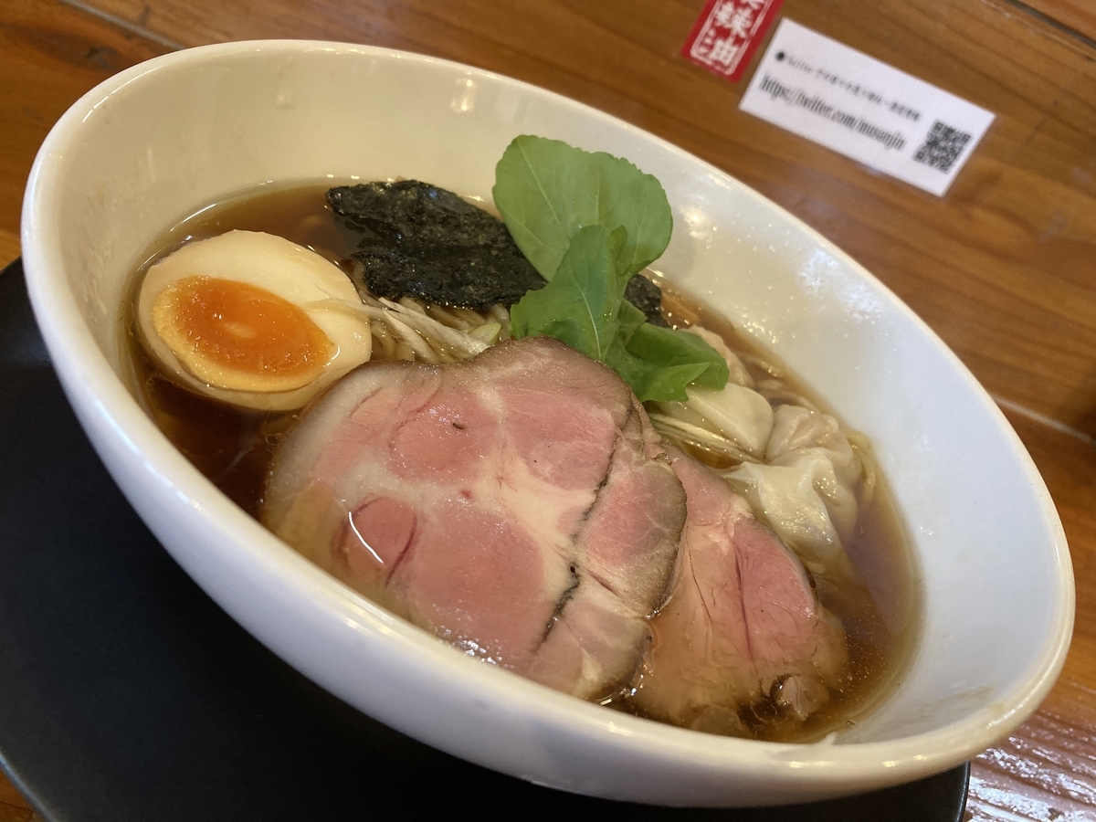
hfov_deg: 63.4
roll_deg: -26.8
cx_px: 548
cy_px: 411
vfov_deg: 49.7
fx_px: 887
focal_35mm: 28
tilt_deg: -31.6
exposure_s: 1/60
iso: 200
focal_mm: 3.99
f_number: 1.8
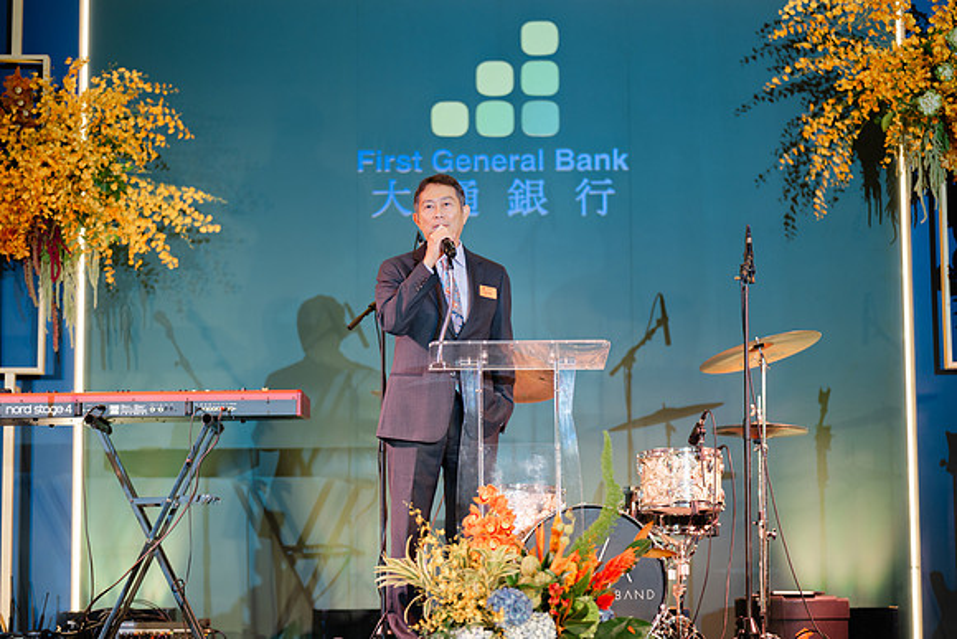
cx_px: 478
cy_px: 320
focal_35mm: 85
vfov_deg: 16.1
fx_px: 2260
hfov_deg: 23.9
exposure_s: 1/125
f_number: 1.2
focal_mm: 85
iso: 125
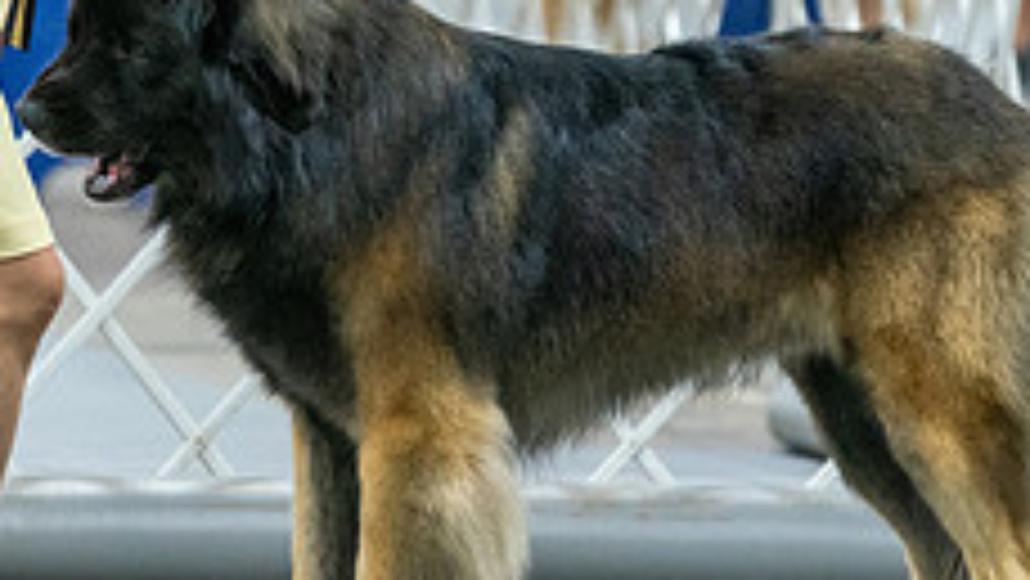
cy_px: -88
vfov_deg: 2.3
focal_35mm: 530
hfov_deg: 4.1
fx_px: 14480
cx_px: 292
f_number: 2.8
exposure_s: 1/250
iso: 6400
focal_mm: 200
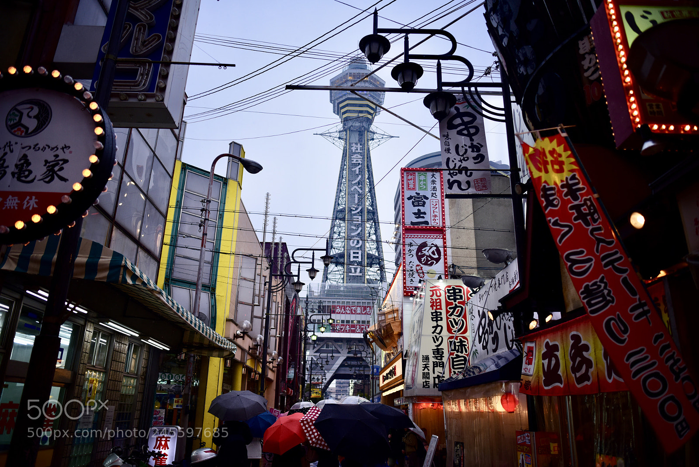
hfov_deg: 71.5
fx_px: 486
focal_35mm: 25
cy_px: 234
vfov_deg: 51.3
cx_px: 350
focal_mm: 25
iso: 640
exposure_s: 1/1600
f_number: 2
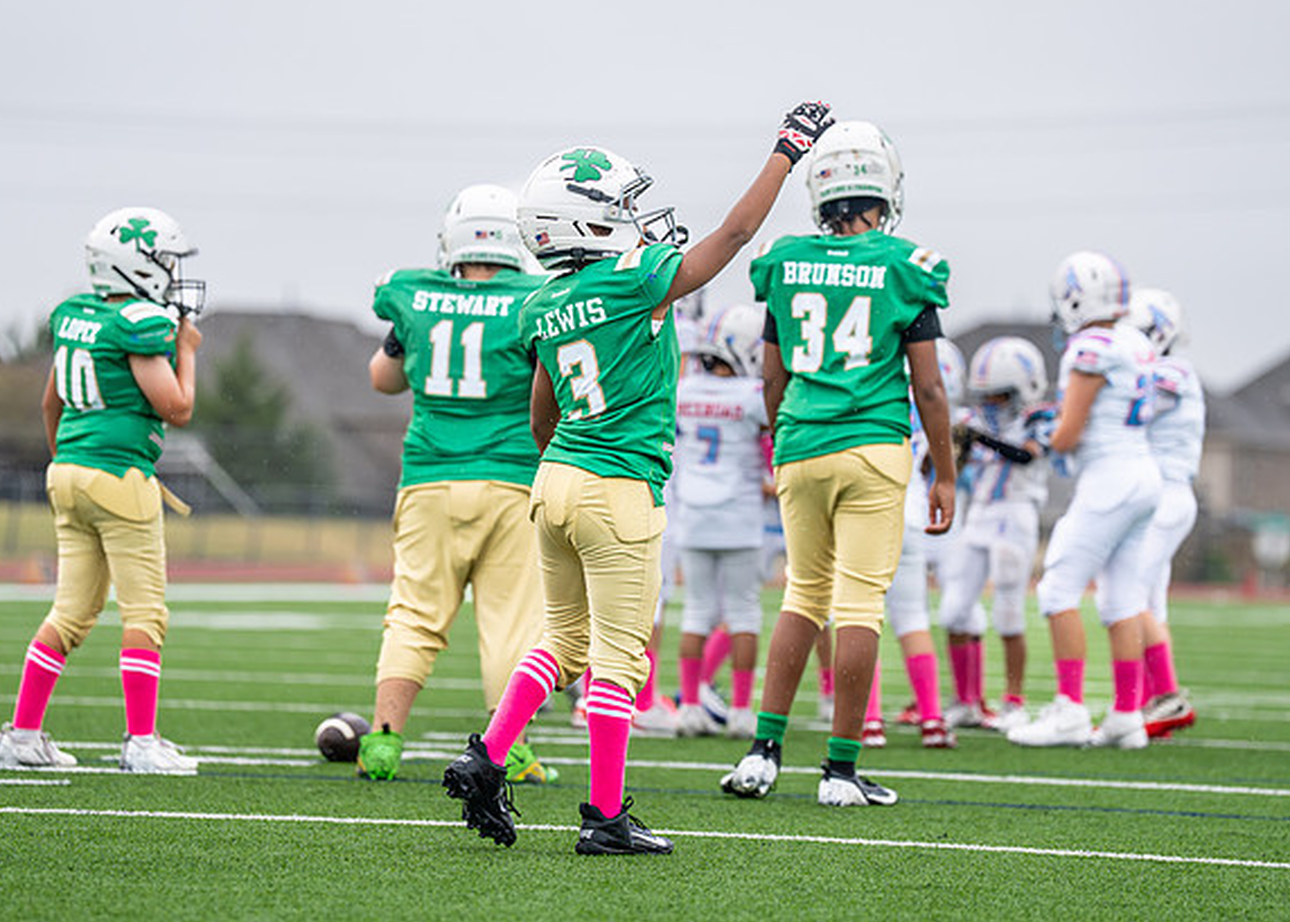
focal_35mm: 190
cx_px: 648
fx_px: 6964
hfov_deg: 10.6
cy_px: 366
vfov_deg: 7.6
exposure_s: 1/1000
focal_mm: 146
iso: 400
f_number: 2.8
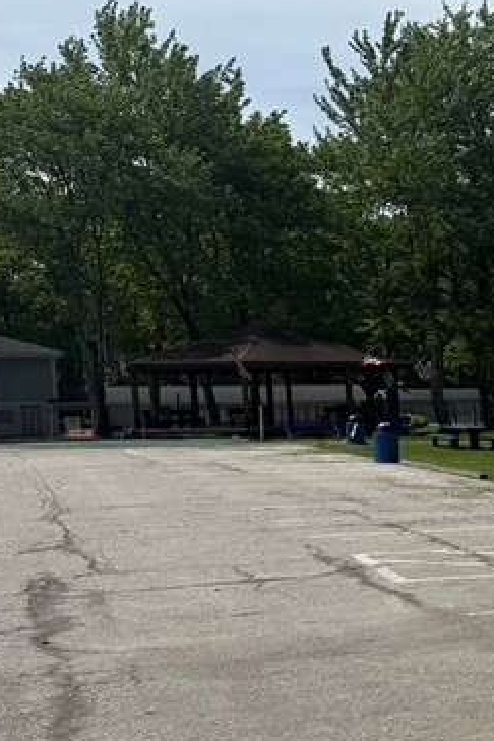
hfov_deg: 15.3
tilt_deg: -5.8
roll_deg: +1.0
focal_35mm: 70
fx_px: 1442
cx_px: 1012
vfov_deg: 28.4
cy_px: 556
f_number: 1.78
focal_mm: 6.76
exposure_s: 1/8130
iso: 80
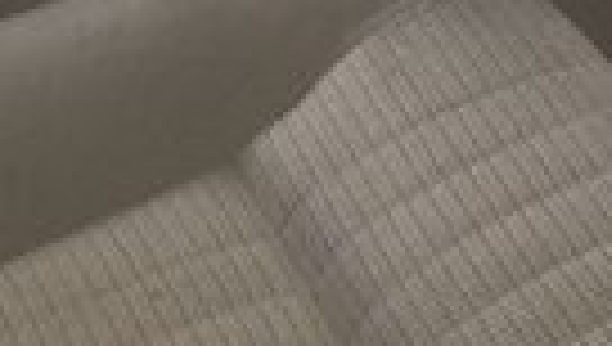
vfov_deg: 7.8
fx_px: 2487
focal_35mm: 153
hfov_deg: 14.0
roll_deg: -1.4
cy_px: -218
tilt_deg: -30.6
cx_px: 297
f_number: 2.2
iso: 50
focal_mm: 4.15
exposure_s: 1/33
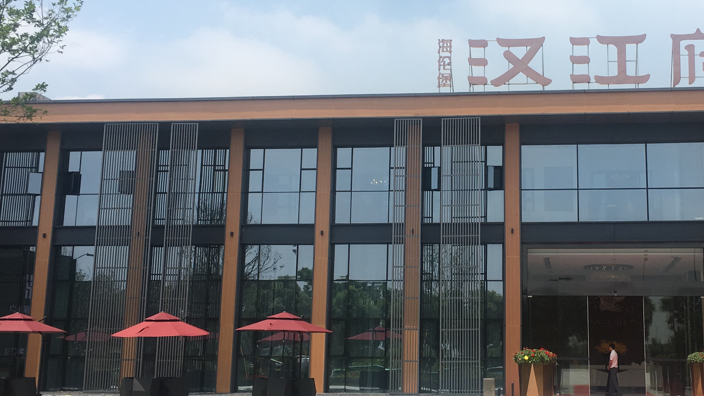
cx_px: 463
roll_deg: -1.3
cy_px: 164
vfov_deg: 23.0
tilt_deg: +11.8
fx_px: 971
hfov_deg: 39.4
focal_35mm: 52
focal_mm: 4.15
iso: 25
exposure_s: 1/1508
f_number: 2.2
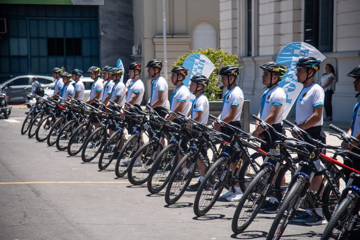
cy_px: 120
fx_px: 1200
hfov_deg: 17.1
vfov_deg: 11.4
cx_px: 180
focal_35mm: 120
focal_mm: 120
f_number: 4
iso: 400
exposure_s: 1/4000
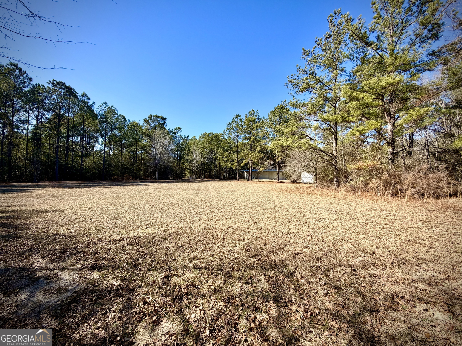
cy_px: 173
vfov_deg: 85.7
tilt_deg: +1.0
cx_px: 231
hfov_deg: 102.1
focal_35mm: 14
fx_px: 187
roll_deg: -0.8
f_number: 2.2
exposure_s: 1/770
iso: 40
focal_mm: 2.22
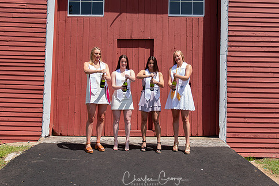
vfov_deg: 29.8
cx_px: 150
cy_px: 79
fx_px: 349
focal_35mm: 45
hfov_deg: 43.6
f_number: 5.6
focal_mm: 25
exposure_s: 1/250
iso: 100
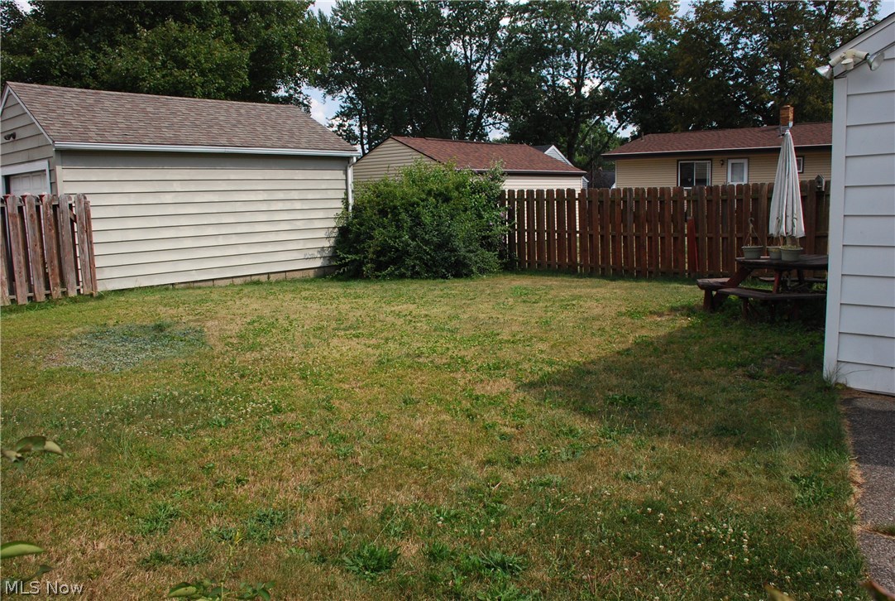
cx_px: 448
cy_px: 300
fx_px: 673
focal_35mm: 27
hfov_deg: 67.3
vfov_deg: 48.1
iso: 400
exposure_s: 1/400
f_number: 10
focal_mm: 18
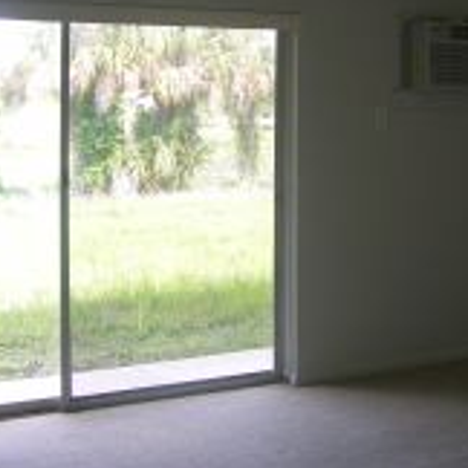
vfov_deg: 25.4
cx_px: 390
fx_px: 1025
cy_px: 117
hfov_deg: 25.2
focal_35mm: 67
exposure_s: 1/39.9
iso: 50
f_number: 2.8
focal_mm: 8.9
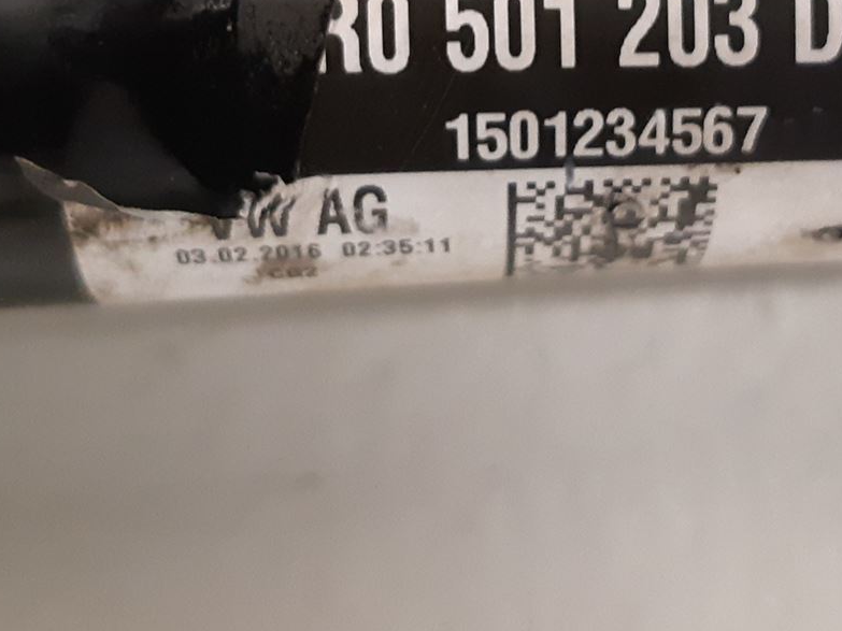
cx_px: 519
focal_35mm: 68
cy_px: -13
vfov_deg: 20.8
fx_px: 1654
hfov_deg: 28.5
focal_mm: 3.93
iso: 400
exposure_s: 1/25
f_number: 1.7
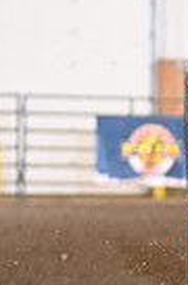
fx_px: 3370
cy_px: 211
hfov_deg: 3.1
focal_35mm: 428
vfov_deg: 4.8
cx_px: 572
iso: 1600
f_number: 2.8
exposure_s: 1/250
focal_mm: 100
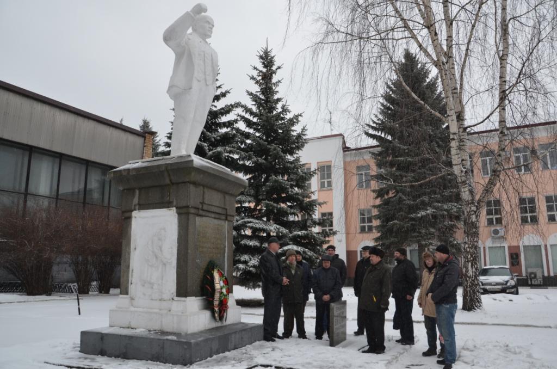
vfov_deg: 47.7
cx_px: 278
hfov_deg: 67.5
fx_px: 417
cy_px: 184
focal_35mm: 27
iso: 280
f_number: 5.6
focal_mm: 18
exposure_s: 1/125
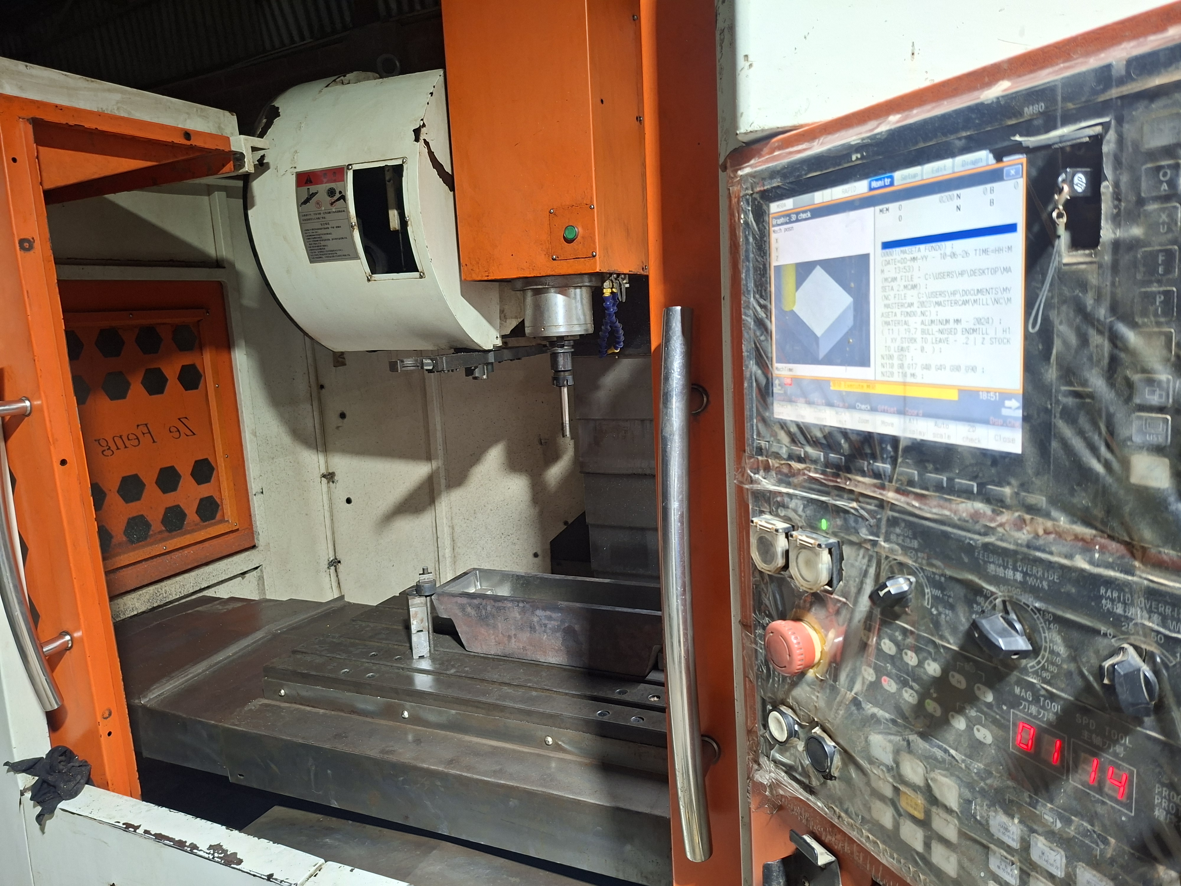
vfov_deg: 58.9
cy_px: 443
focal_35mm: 23
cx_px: 590
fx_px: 785
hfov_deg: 73.9
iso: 320
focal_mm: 5.54
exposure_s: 1/30
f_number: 1.8
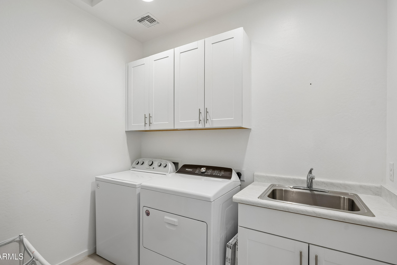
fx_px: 187
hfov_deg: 93.2
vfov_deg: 70.4
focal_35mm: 17
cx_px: 187
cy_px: 129
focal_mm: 16
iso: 400
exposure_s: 1/10
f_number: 8
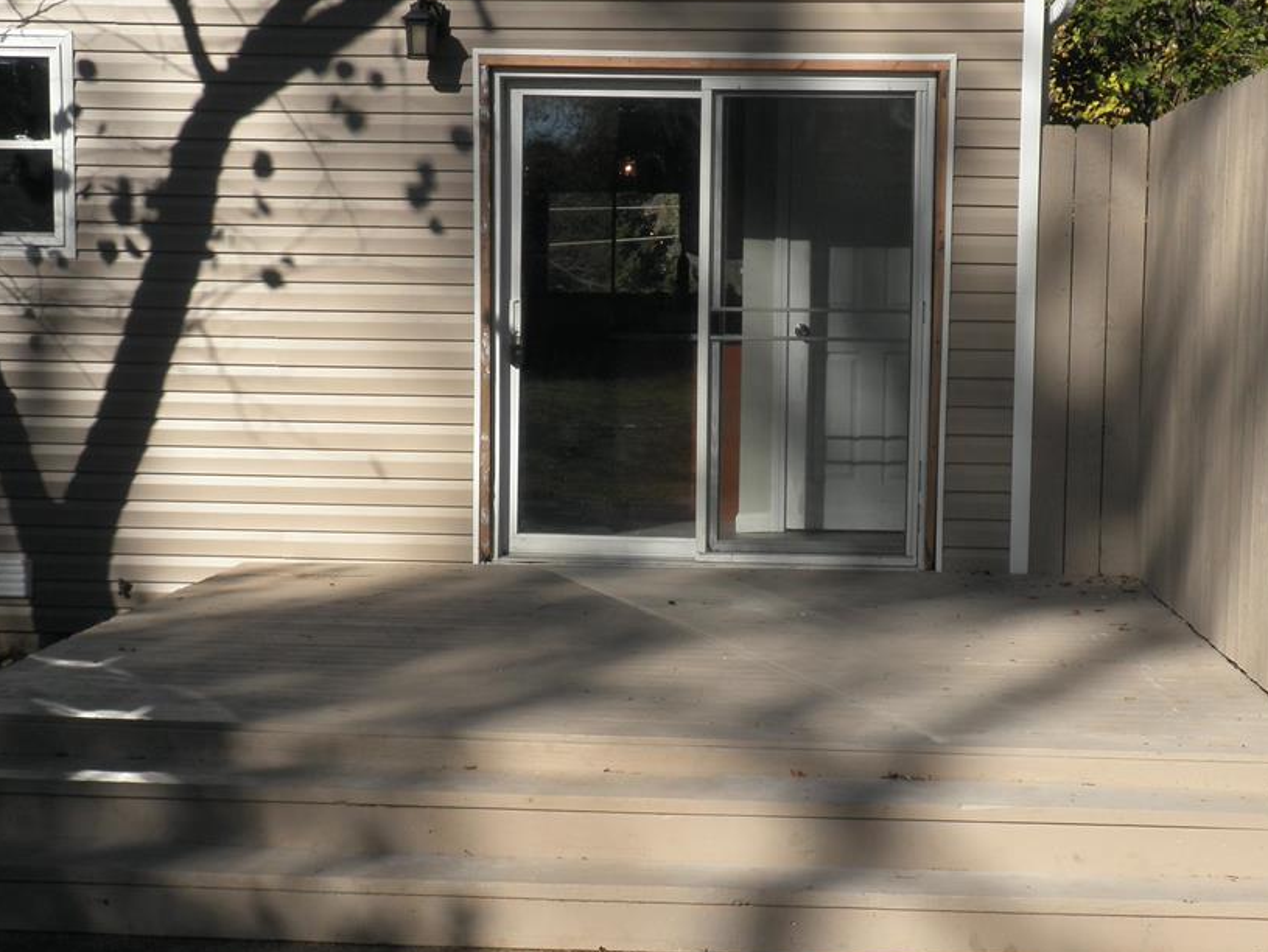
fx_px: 1979
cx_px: 691
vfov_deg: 27.1
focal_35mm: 54
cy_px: 498
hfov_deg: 35.5
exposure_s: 1/125
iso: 64
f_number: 10.1
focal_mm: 7.6
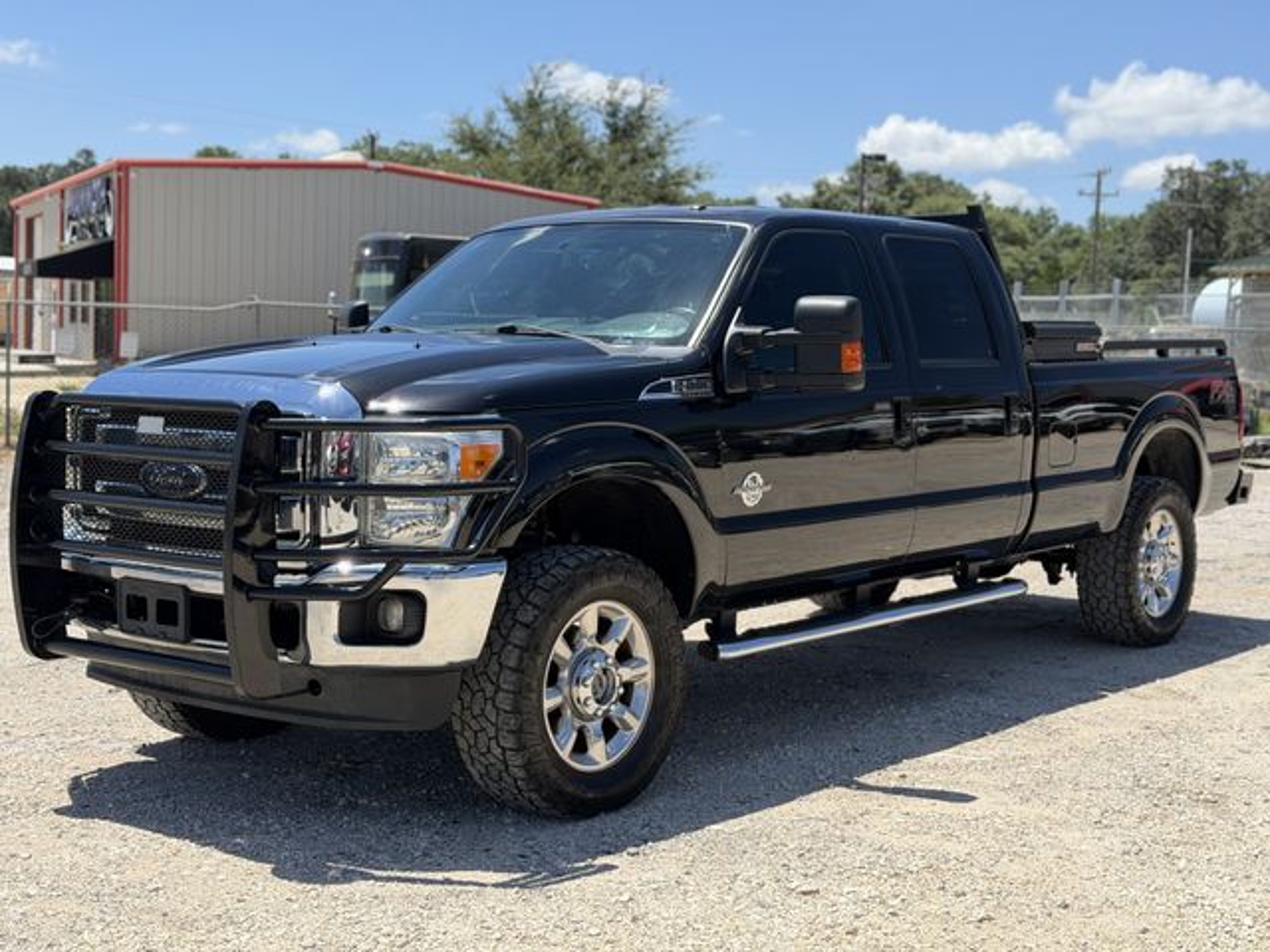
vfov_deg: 30.3
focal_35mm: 48
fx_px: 1761
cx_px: 635
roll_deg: -2.4
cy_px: 476
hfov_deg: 39.7
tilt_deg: -4.3
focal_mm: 6.76
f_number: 1.78
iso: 80
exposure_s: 1/3534
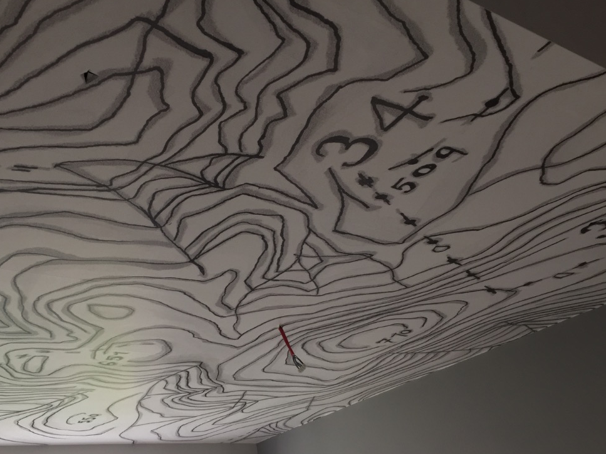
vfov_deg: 39.5
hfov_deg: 51.0
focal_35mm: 36
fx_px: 630
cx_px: 239
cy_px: 264
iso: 80
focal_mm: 4.15
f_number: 2.2
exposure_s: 1/33
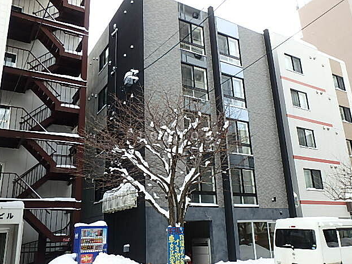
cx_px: 176
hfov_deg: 56.8
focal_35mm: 32
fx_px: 325
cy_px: 136
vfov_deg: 44.2
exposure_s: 1/160
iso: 125
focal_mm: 5.6
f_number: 4.7
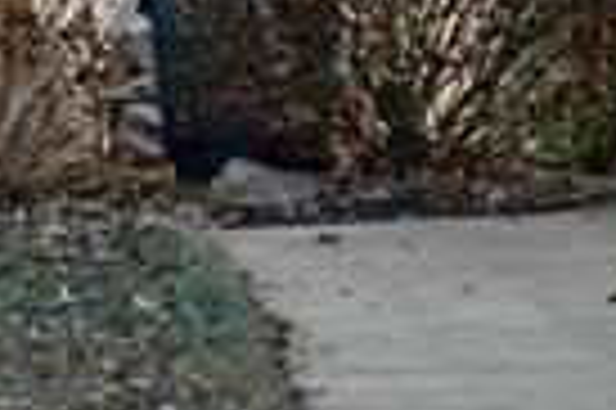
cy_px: 36
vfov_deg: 7.6
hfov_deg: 8.5
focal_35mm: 180
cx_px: 2118
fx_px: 3076
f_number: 8
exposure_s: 1/125
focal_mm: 24
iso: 100
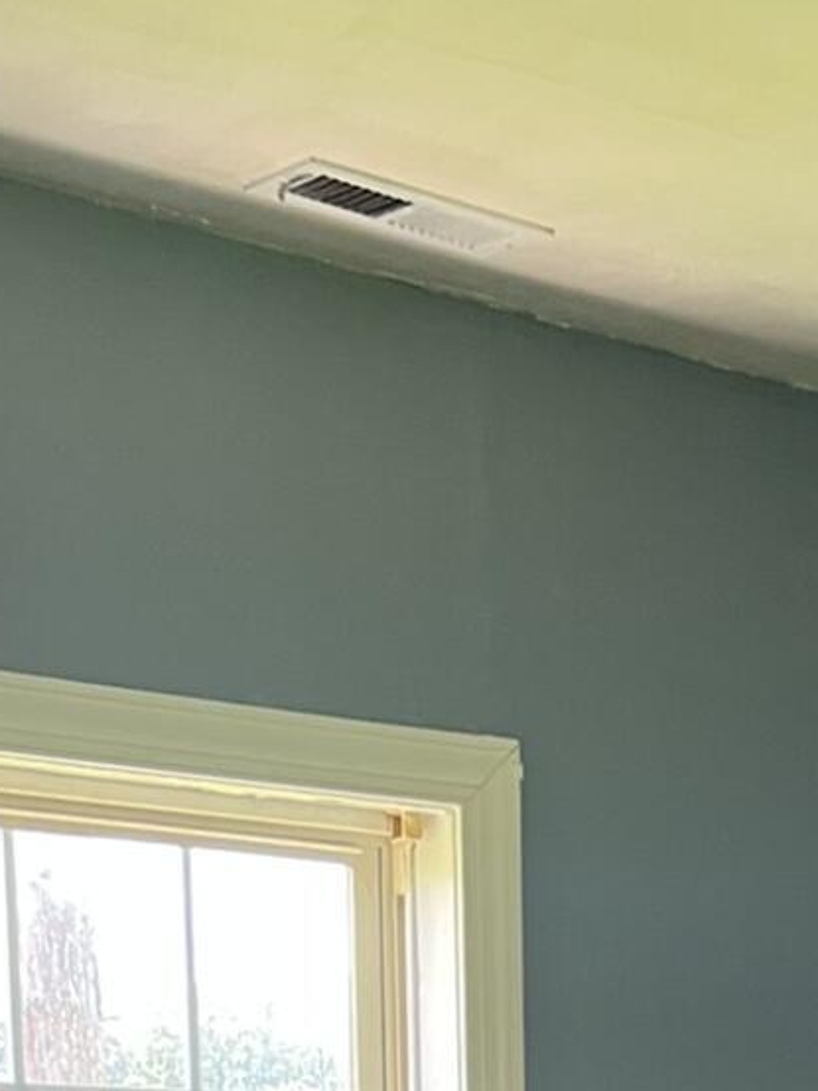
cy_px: 1835
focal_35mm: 94
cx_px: 978
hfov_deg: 15.2
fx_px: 2961
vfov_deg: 17.7
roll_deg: -0.9
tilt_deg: -12.5
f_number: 1.5
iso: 125
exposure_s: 1/98
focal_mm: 5.7
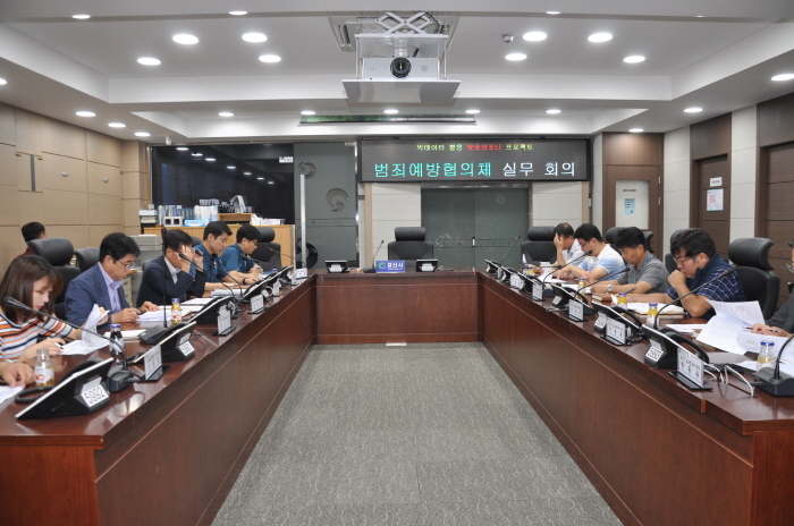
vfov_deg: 47.8
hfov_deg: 67.5
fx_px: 594
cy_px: 263
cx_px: 397
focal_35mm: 27
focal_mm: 18
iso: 400
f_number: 5.6
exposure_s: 1/100
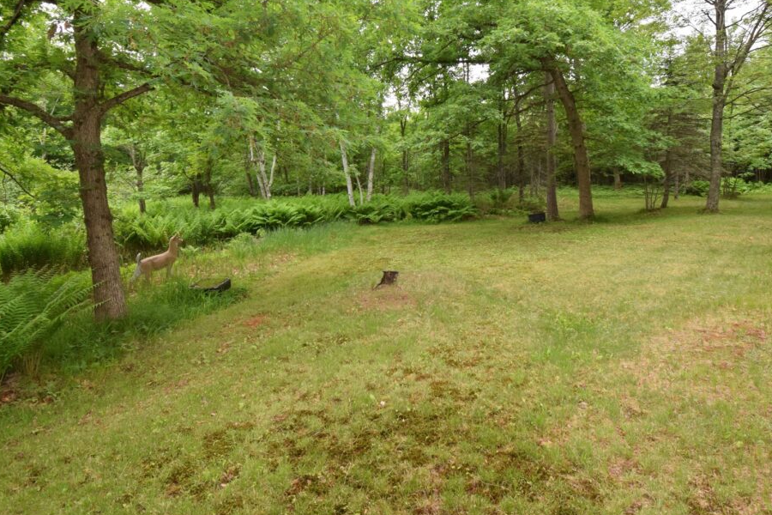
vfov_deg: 60.8
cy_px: 181
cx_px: 428
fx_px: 429
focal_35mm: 20
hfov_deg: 83.7
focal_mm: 10
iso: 320
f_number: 8
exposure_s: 1/200
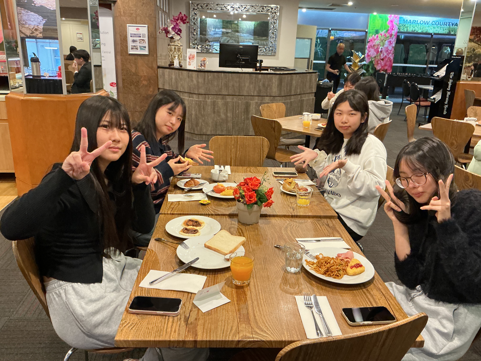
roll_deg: -1.2
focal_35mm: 29
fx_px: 403
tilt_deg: -19.9
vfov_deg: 48.2
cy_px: 180
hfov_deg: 61.7
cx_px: 240
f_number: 1.8
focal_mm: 3
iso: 250
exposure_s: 1/50
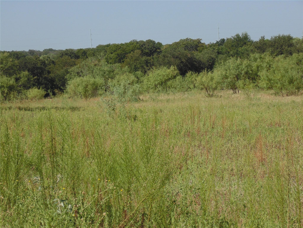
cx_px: 152
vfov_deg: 12.5
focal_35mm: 119
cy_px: 114
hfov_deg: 16.6
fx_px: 1042
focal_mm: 21.3
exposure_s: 1/640
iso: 80
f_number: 4.8
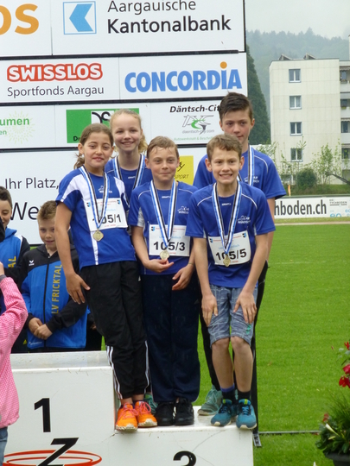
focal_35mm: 154
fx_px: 2076
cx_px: 175
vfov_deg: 12.8
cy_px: 233
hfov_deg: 9.6
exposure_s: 1/320
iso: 400
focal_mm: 27.6
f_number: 5.4
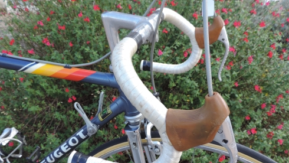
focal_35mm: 32
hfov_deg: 61.0
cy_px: 115
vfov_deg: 36.1
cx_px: 137
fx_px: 245
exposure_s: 1/160
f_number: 3
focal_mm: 4.3
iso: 80
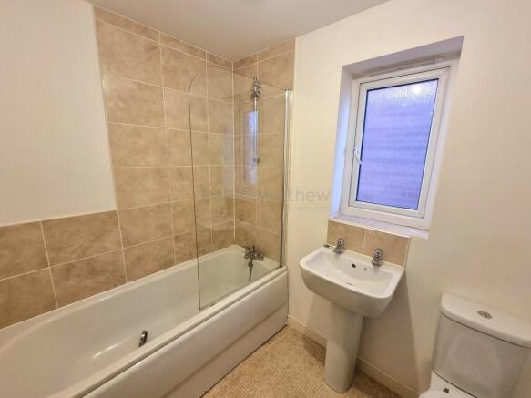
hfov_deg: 106.2
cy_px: 199
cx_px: 266
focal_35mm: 13
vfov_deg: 89.9
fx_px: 199
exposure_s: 1/60.2
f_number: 2.2
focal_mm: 2.2
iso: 250
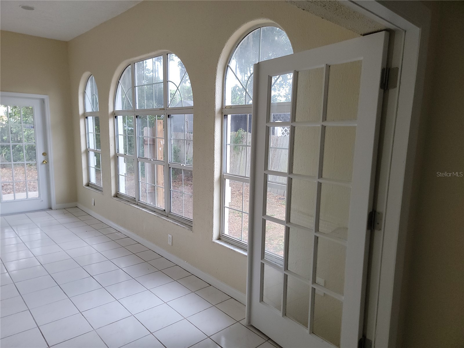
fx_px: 322
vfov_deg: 56.8
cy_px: 174
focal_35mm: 24
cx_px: 232
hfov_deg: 71.6
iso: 200
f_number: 1.8
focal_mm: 6.7
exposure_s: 1/120
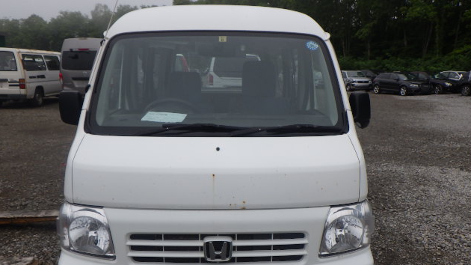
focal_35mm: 31
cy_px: 168
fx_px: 387
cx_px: 237
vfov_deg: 37.5
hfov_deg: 62.6
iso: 125
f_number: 4.2
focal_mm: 5
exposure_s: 1/640
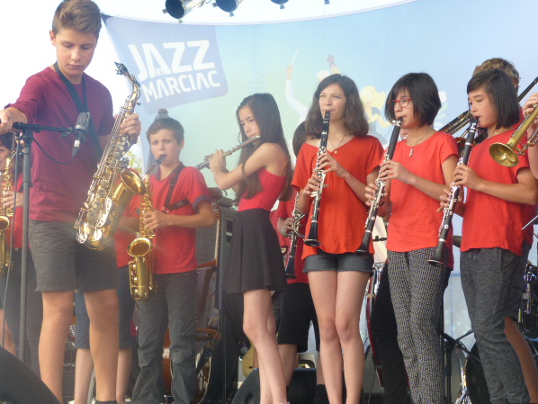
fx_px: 1430
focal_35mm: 92
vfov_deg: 16.1
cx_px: 279
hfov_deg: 21.3
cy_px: 211
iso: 200
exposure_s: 1/250
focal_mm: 15.5
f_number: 4
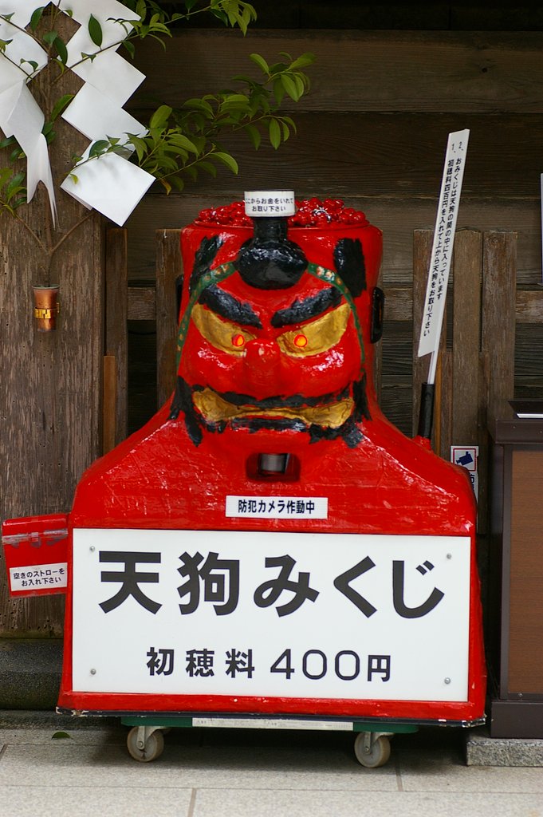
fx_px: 3059
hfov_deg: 10.1
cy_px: 408
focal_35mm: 135
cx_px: 272
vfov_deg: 15.2
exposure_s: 1/60
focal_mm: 90
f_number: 4.5
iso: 400
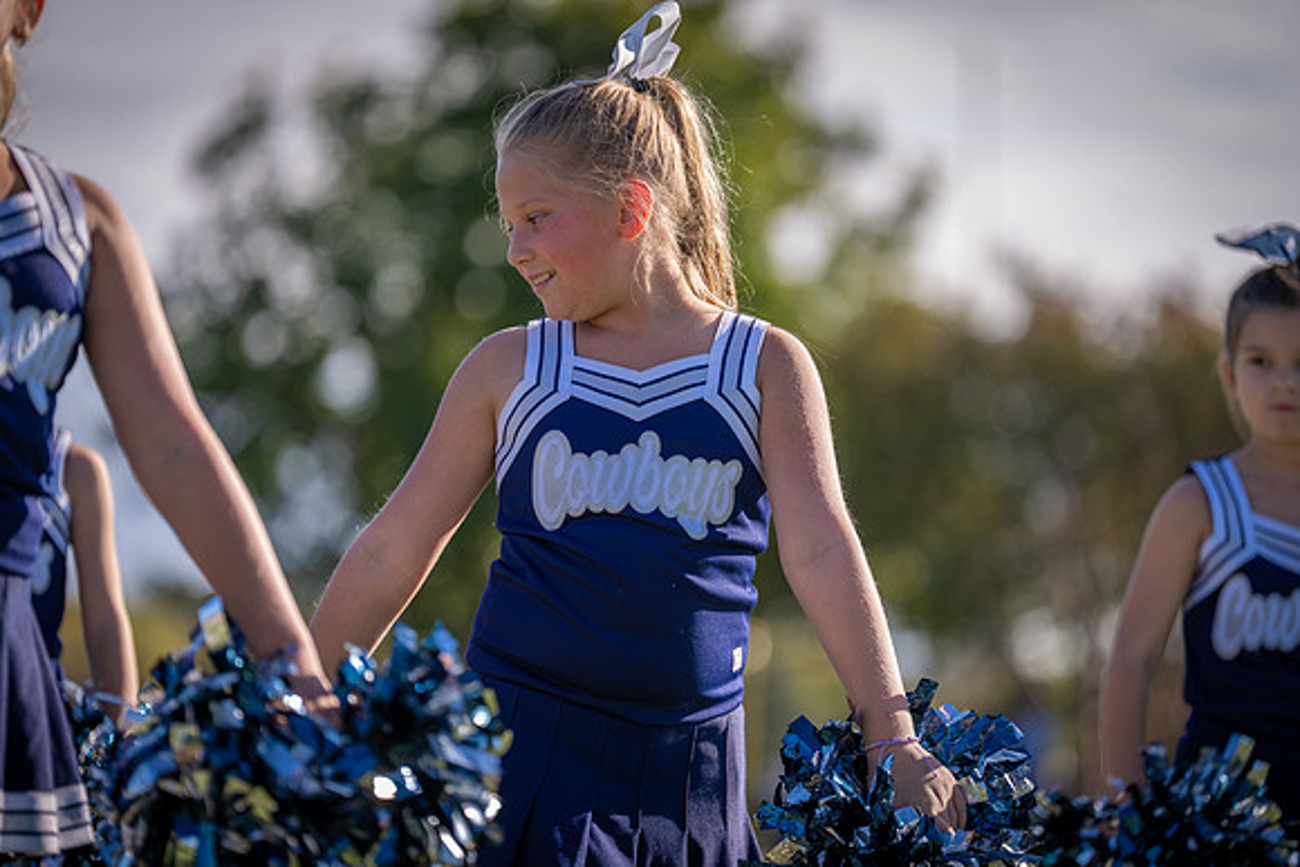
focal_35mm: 175
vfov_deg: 7.9
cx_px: 650
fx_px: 6321
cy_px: 434
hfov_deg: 11.7
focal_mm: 175
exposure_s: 1/1250
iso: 100
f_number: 2.8
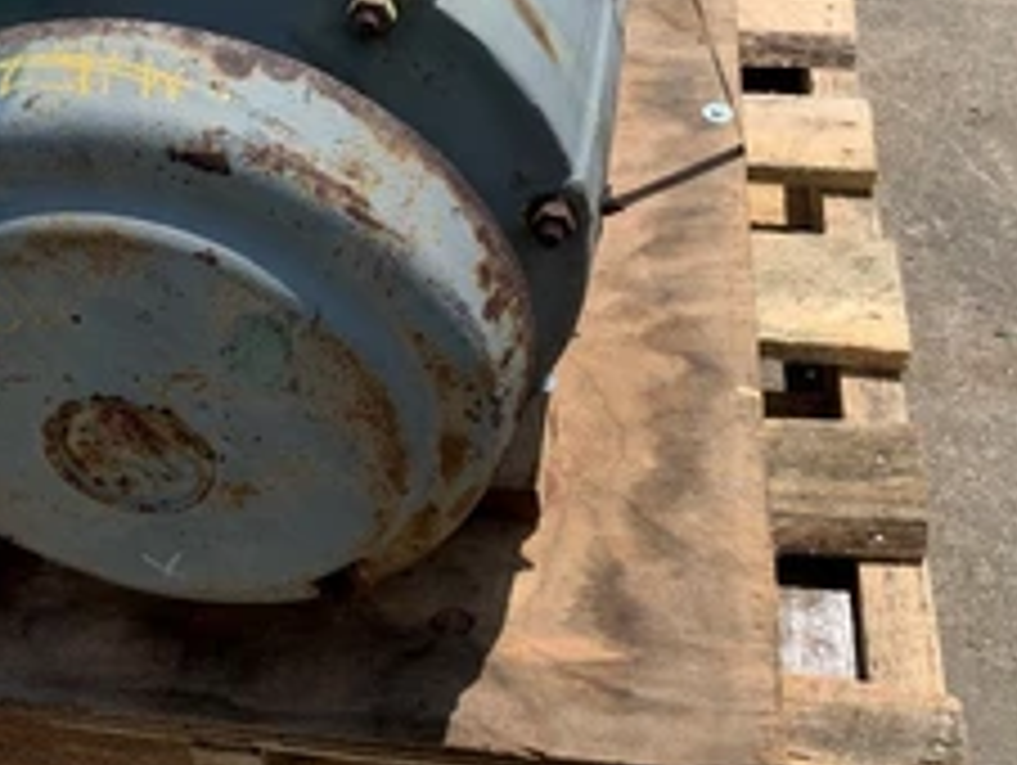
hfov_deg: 40.9
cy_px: 234
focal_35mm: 46
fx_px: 1353
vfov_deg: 31.2
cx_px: 387
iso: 25
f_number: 1.8
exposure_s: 1/2257
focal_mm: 4.25
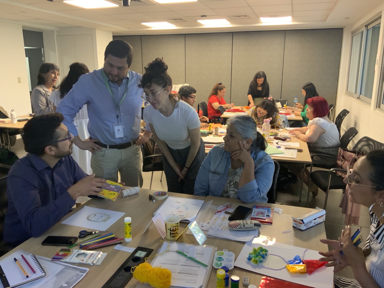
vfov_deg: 48.2
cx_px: 192
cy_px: 144
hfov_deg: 61.7
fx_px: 322
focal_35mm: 29
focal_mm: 3
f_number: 1.8
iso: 160
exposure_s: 1/50
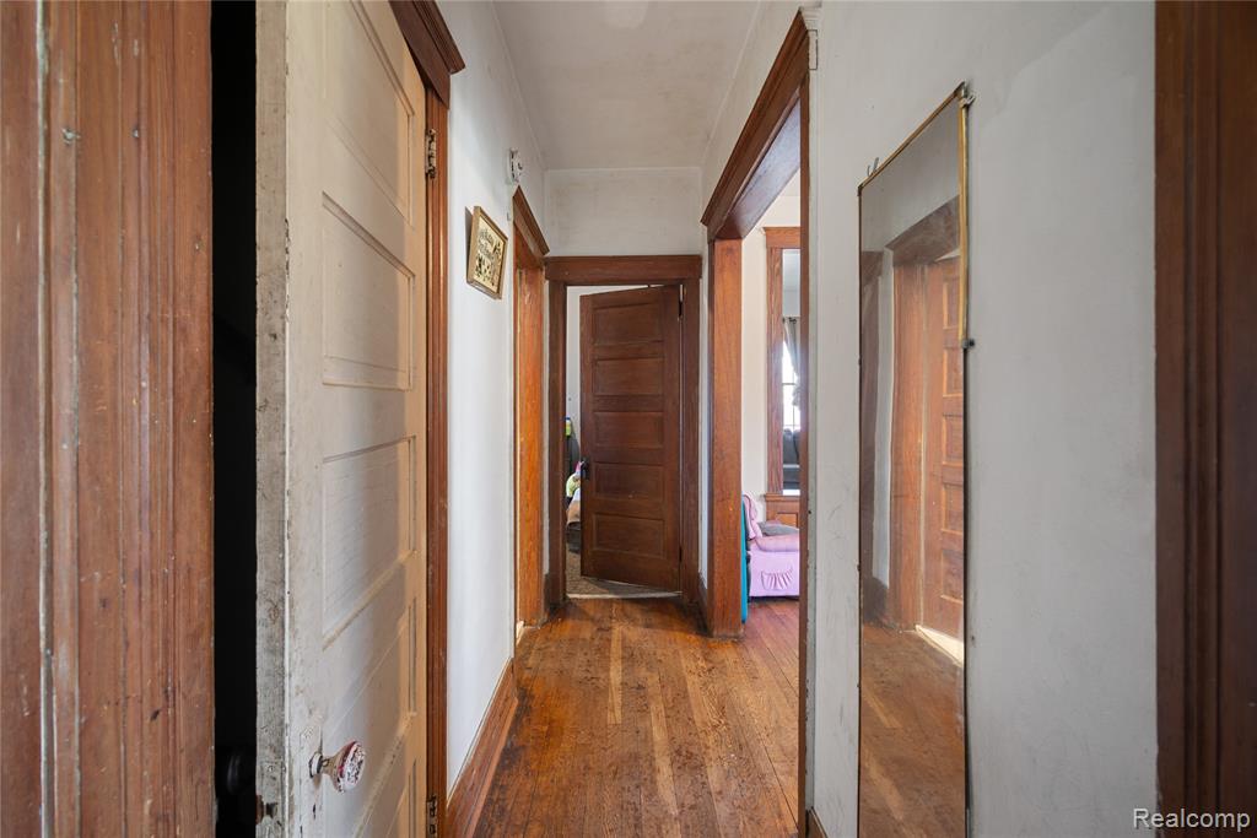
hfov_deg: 61.9
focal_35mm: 30
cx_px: 628
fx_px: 1048
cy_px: 419
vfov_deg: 43.6
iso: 320
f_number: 9
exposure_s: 2
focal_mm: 30
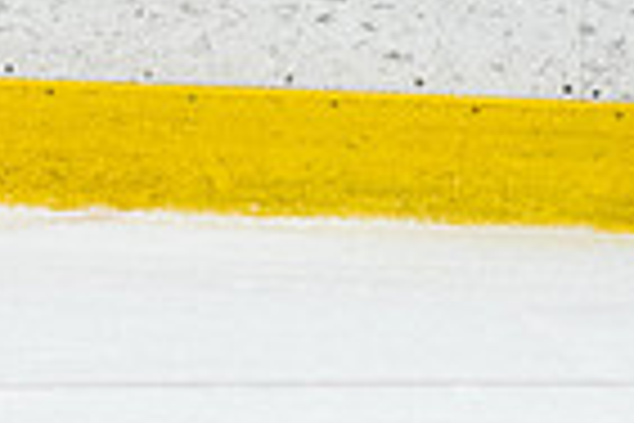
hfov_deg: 1.8
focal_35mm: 1124
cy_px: -423
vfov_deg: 1.2
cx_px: 1034
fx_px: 19793
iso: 2000
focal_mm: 105
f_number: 2.8
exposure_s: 1/640
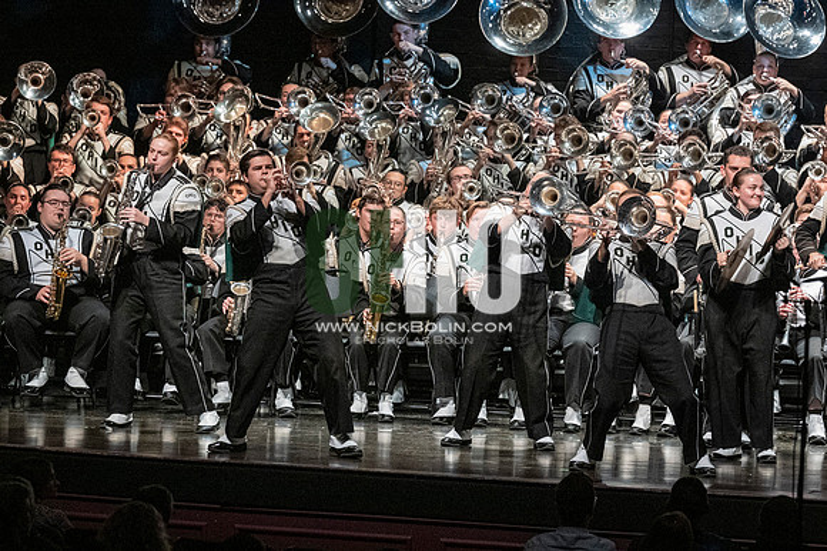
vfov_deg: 6.5
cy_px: 276
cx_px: 414
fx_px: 4821
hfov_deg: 9.8
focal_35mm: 210
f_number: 4
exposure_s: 1/500
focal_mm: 140
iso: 5000
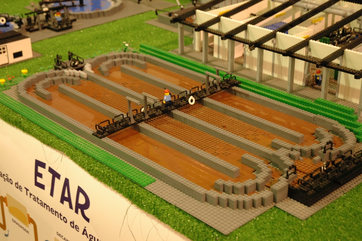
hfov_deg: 30.5
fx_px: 663
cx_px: 181
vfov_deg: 20.6
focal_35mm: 66
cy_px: 120
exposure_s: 1/10
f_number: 5
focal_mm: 44
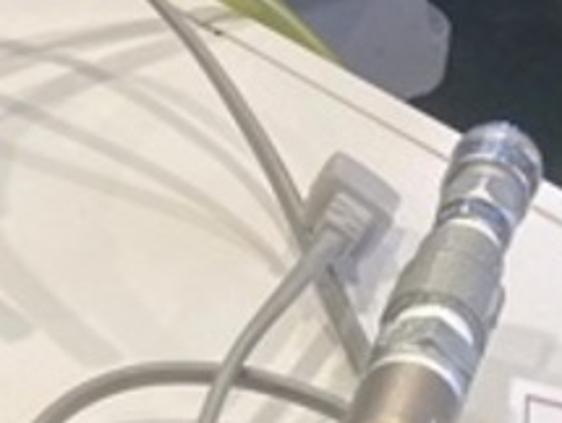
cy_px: 786
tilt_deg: -47.0
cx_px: 227
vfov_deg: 10.7
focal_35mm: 130
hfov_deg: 15.1
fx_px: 2114
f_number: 1.8
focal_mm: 3.99
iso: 100
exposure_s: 1/60
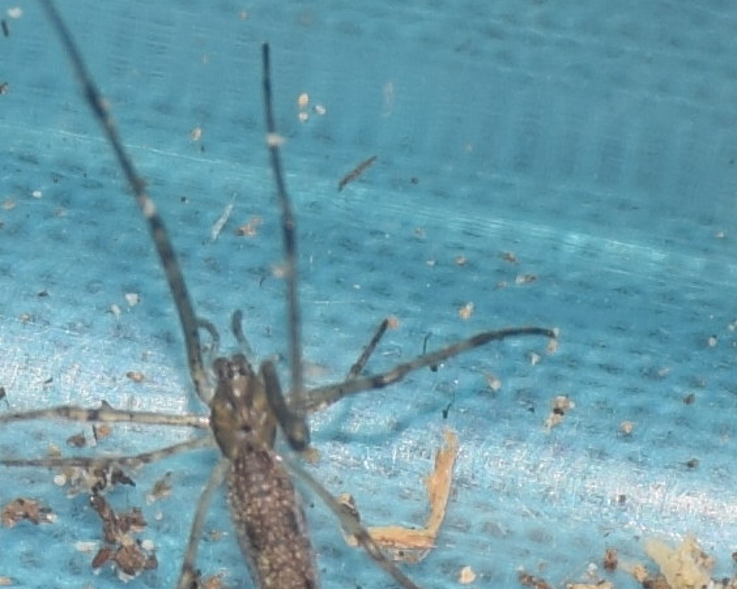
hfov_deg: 6.4
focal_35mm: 304
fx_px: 6631
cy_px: 475
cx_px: 303
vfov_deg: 5.1
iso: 100
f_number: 8
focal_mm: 95
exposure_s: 1/60
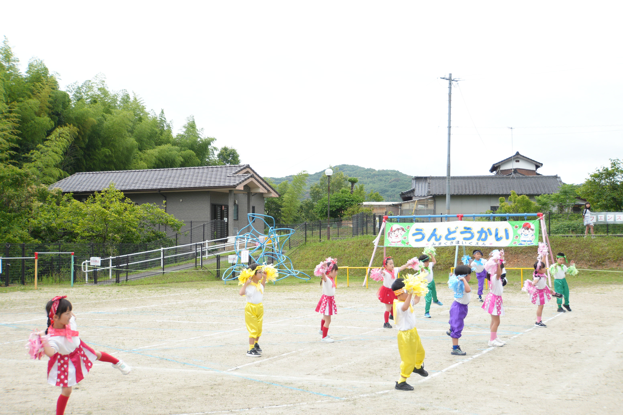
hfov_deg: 40.0
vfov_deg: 27.2
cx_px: 312
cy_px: 208
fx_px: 856
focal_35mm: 50
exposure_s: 1/200
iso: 100
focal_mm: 33
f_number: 4.5
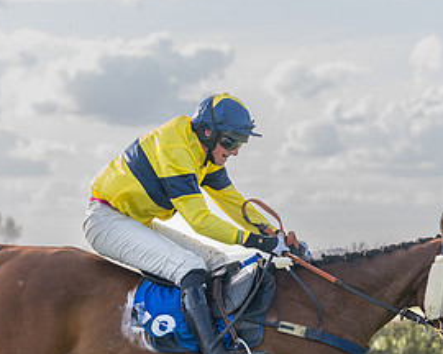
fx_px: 3592
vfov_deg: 5.6
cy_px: 366
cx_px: 279
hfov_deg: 7.1
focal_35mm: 274
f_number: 4
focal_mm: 96
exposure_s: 1/1600
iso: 400
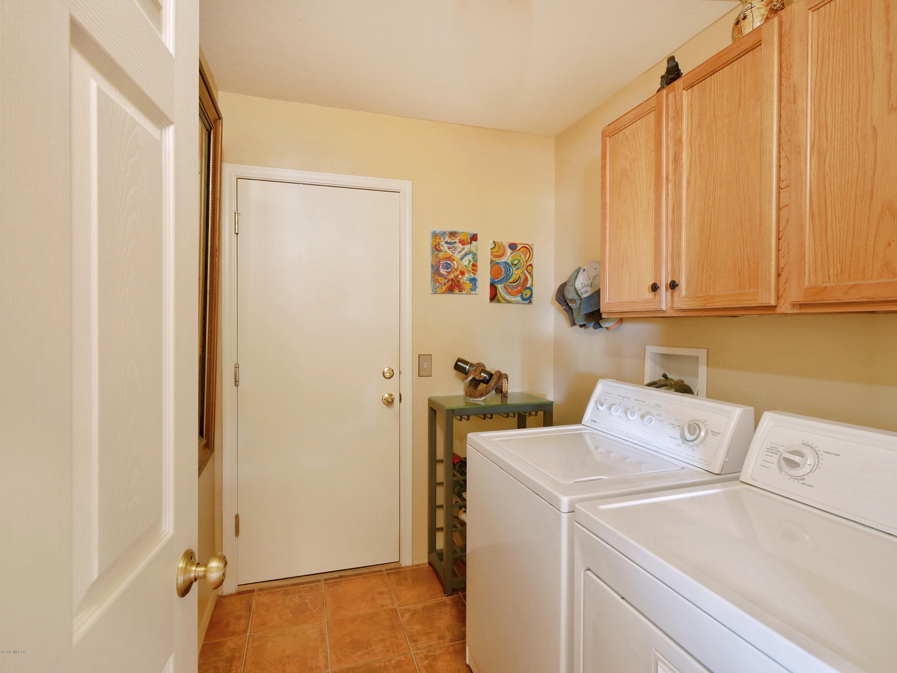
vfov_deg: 71.6
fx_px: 467
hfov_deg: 87.7
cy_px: 336
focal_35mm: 18
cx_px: 448
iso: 200
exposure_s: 2.5
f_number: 6.3
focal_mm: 9
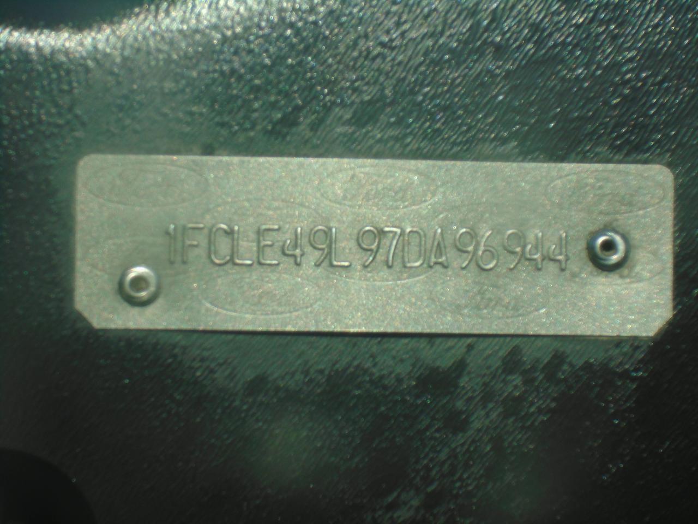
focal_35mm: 130
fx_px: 2621
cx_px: 349
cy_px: 262
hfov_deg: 15.2
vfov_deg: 11.4
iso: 100
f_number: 6.4
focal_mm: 23
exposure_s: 1/400
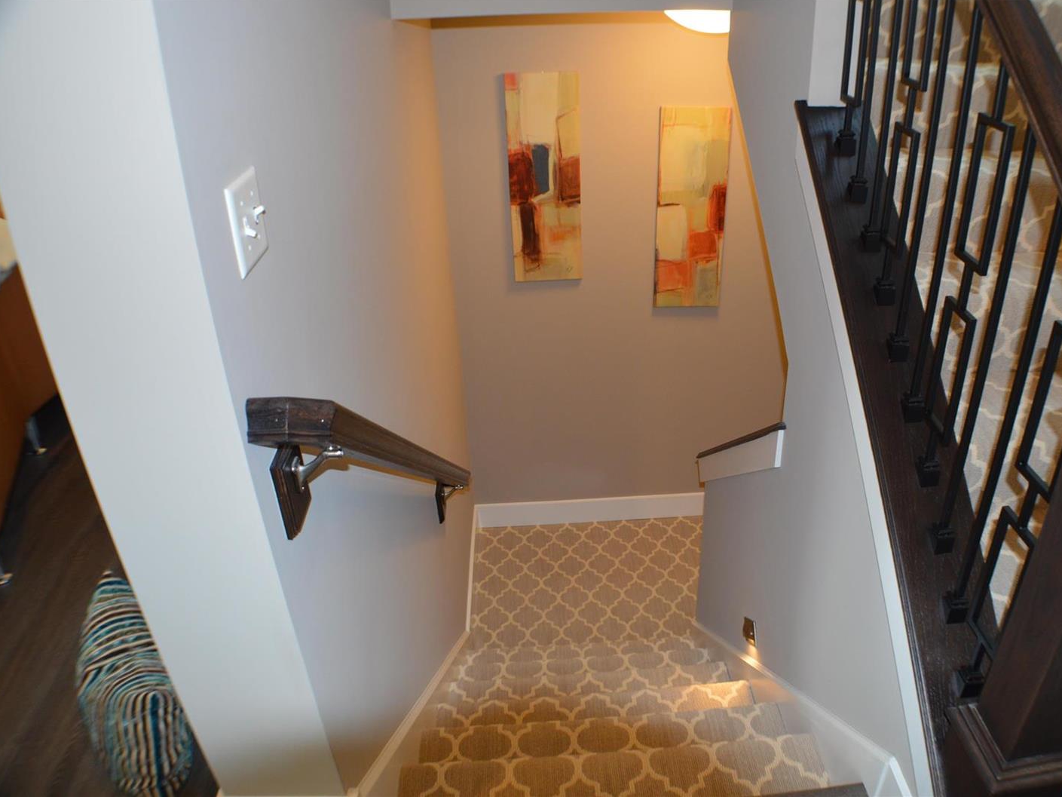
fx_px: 1105
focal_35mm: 36
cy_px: 397
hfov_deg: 51.2
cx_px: 595
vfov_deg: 39.7
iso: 560
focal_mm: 22
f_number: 3.8
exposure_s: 1/60
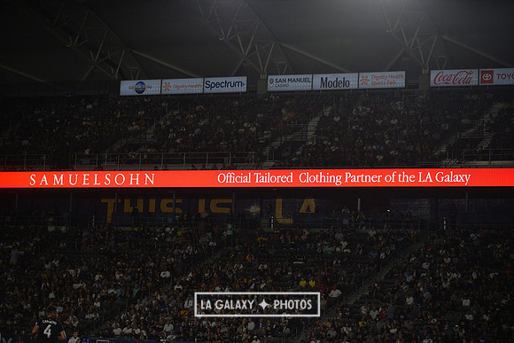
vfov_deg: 11.0
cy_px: 172
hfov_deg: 16.4
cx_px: 257
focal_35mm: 125
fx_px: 1785
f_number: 2.8
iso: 1600
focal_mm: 125
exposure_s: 1/3200
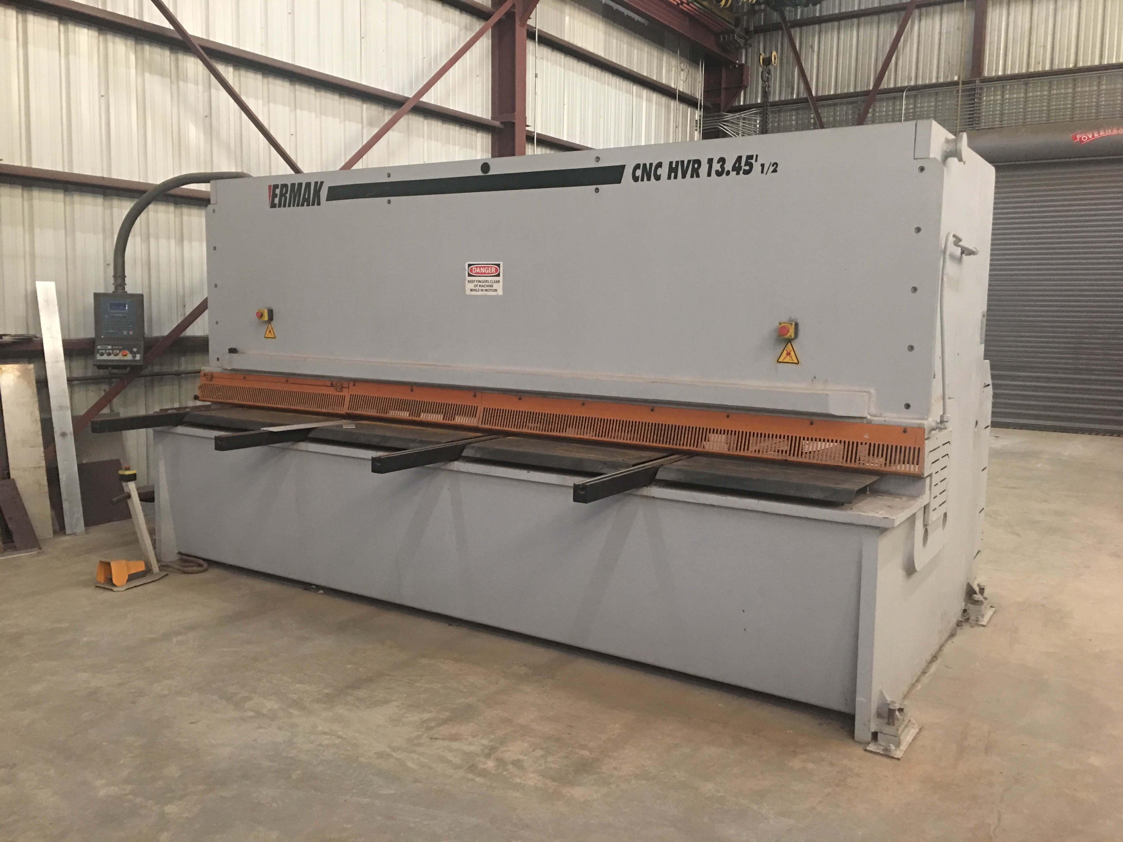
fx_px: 941
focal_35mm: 29
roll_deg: -1.0
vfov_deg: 48.2
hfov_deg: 61.7
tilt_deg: -4.2
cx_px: 562
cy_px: 421
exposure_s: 1/15
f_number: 2.2
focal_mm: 4.15
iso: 100
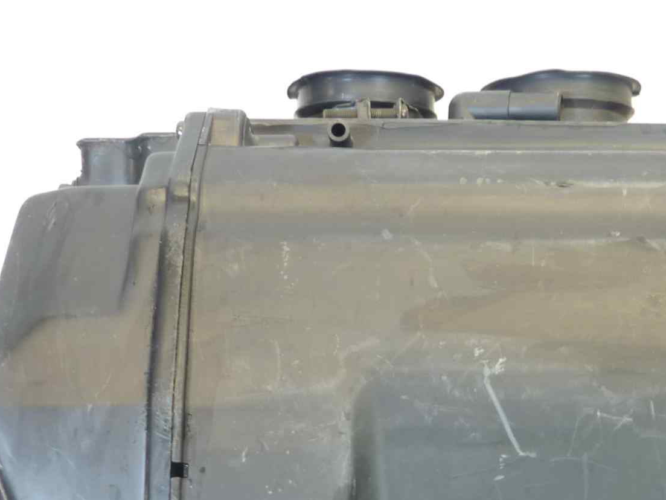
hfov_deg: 33.0
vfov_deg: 24.3
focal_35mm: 58
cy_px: 484
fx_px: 1116
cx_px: 438
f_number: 3.3
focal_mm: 4.1
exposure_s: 1/10
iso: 80
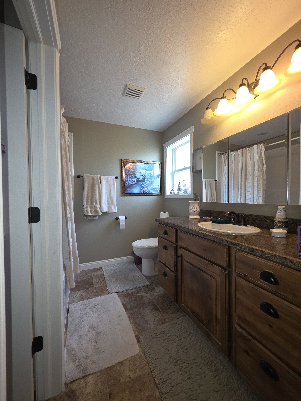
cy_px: 200
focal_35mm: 13
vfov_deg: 106.2
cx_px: 150
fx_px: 151
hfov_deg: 89.9
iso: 125
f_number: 1.9
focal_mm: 2.2
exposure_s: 1/60
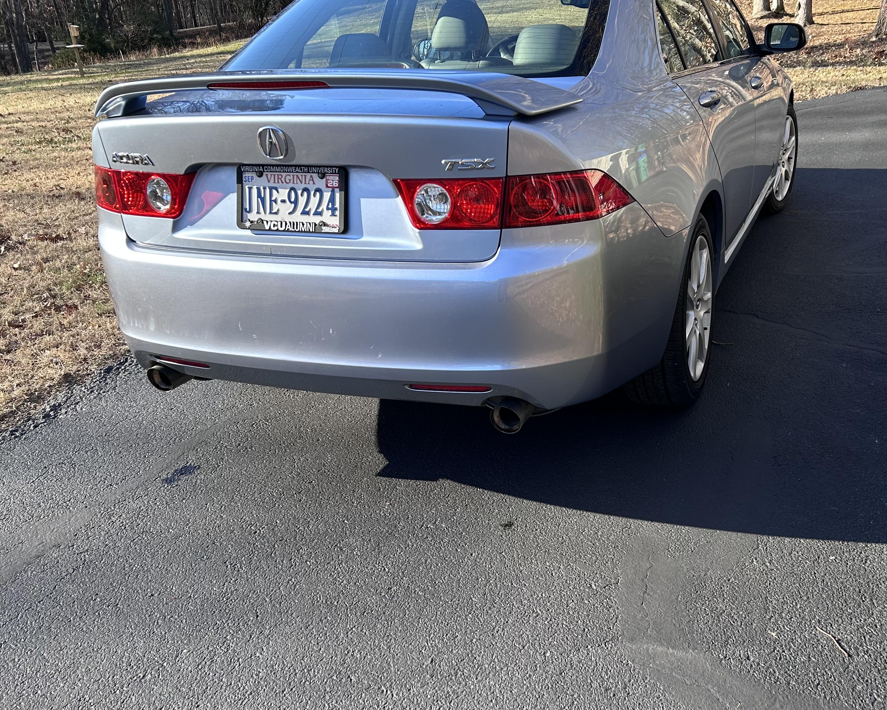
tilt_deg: -23.1
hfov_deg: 50.1
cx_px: 506
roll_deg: +3.7
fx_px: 945
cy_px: 343
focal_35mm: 36
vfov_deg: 41.2
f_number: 1.5
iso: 50
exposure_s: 1/700
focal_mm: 5.7
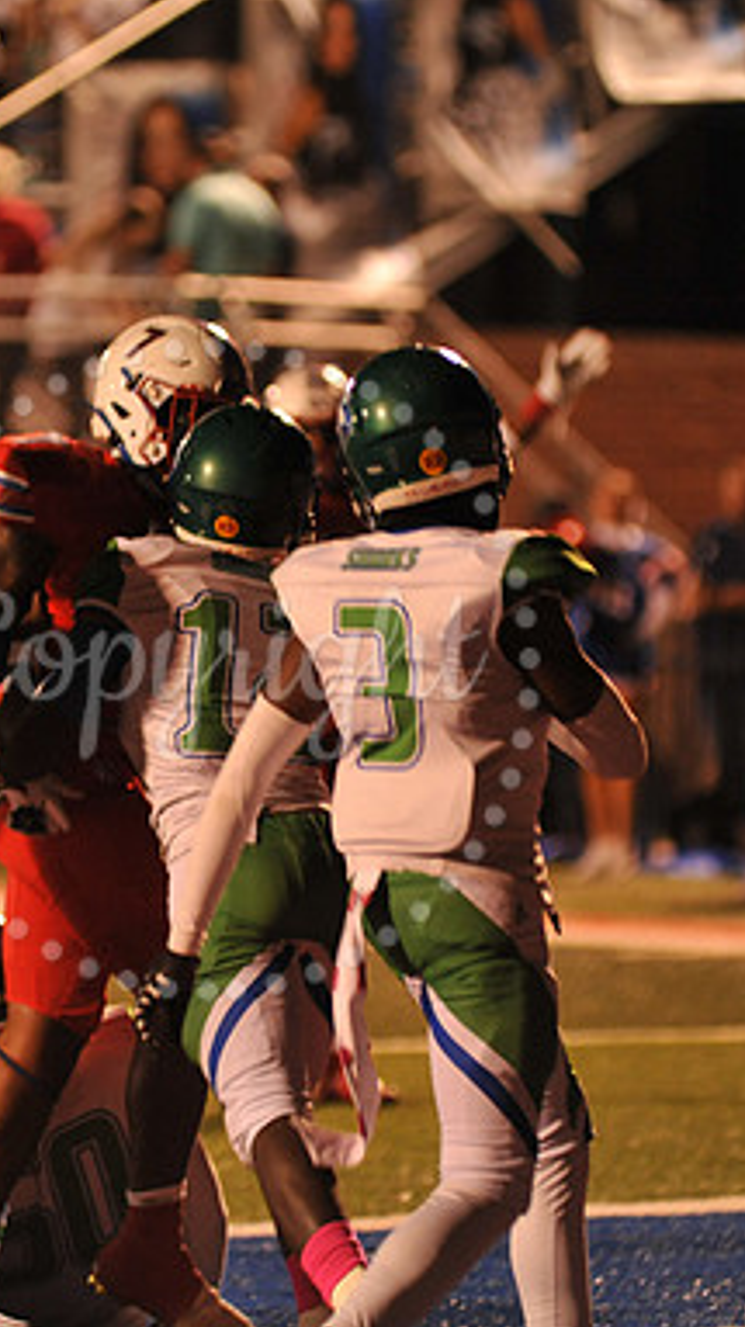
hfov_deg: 3.8
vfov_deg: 6.8
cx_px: 208
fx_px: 11150
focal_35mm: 317
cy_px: 665
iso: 2000
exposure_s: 1/200
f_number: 2.8
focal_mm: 200
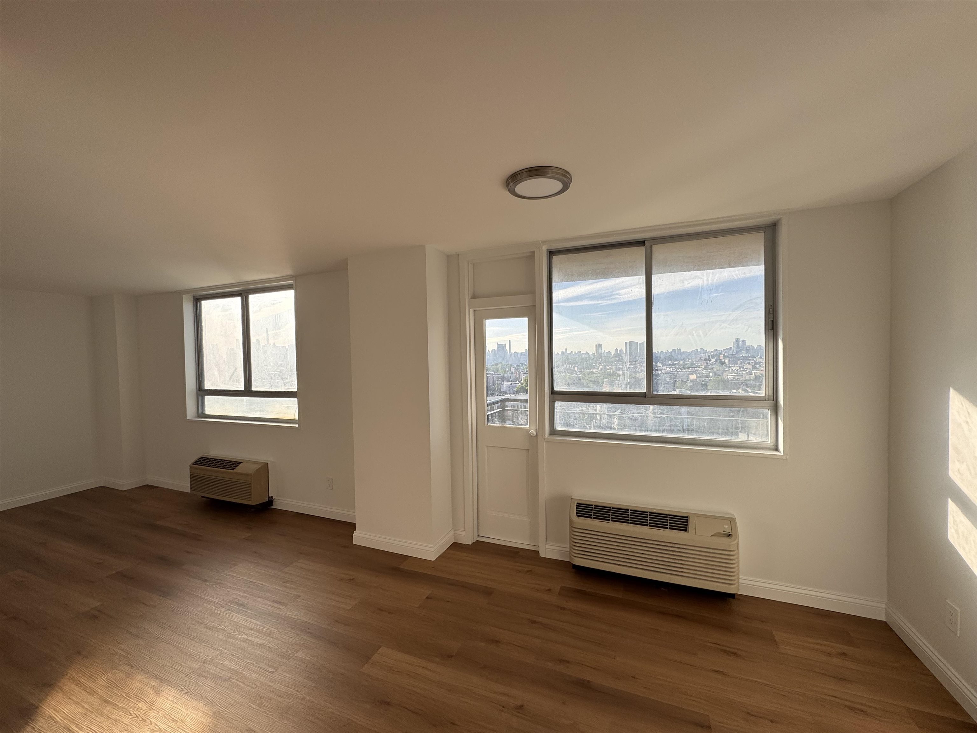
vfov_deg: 85.7
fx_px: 395
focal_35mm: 14
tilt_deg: -1.7
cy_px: 366
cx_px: 488
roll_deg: +0.9
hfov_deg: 102.1
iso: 50
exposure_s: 1/1020
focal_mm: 2.22
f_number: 2.2
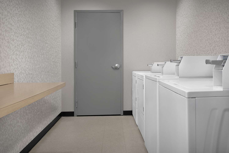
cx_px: 114
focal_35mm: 31
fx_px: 197
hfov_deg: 60.3
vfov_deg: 42.3
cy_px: 76
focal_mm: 31
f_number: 11
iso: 50
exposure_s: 4
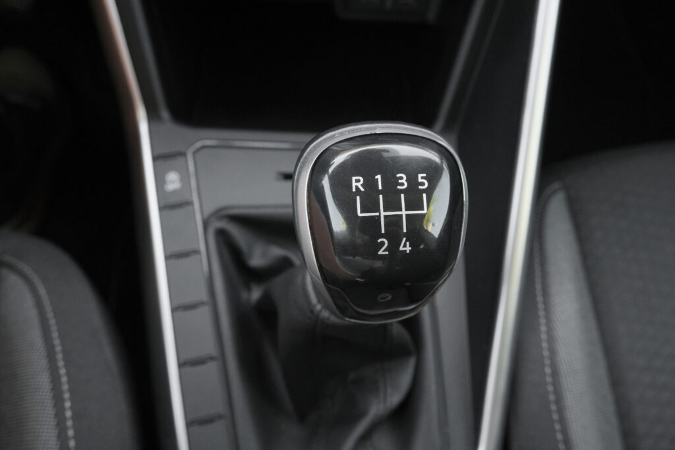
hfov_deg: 58.7
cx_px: 338
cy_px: 225
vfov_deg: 41.1
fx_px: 600
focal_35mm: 32
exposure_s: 1/60
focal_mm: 21.5
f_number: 7.1
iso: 2000
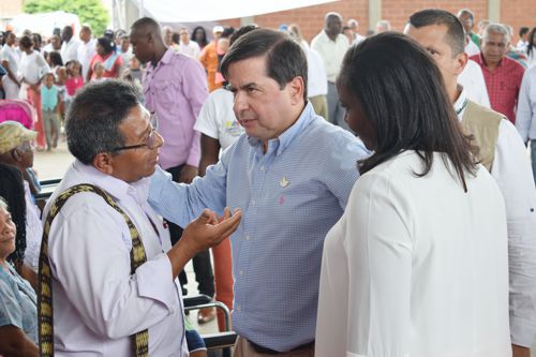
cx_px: 268
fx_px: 1072
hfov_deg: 28.1
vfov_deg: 18.9
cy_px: 178
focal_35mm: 72
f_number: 5.3
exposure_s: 1/125
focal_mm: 48
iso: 400
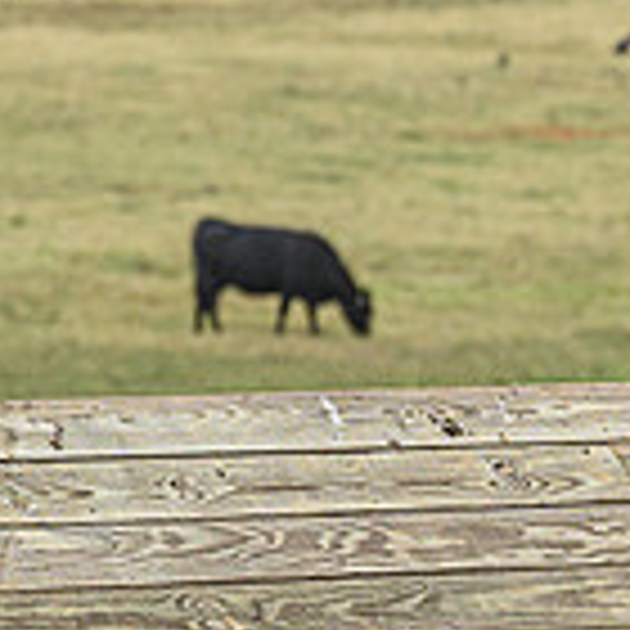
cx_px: 282
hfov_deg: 3.2
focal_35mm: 541
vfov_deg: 3.2
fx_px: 11140
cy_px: 363
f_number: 3.5
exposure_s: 1/640
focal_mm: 103
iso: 500
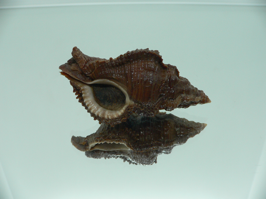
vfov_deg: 40.7
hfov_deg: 52.6
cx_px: 133
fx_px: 269
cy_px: 100
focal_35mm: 35
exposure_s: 1/60
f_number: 2.8
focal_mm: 4.6
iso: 100
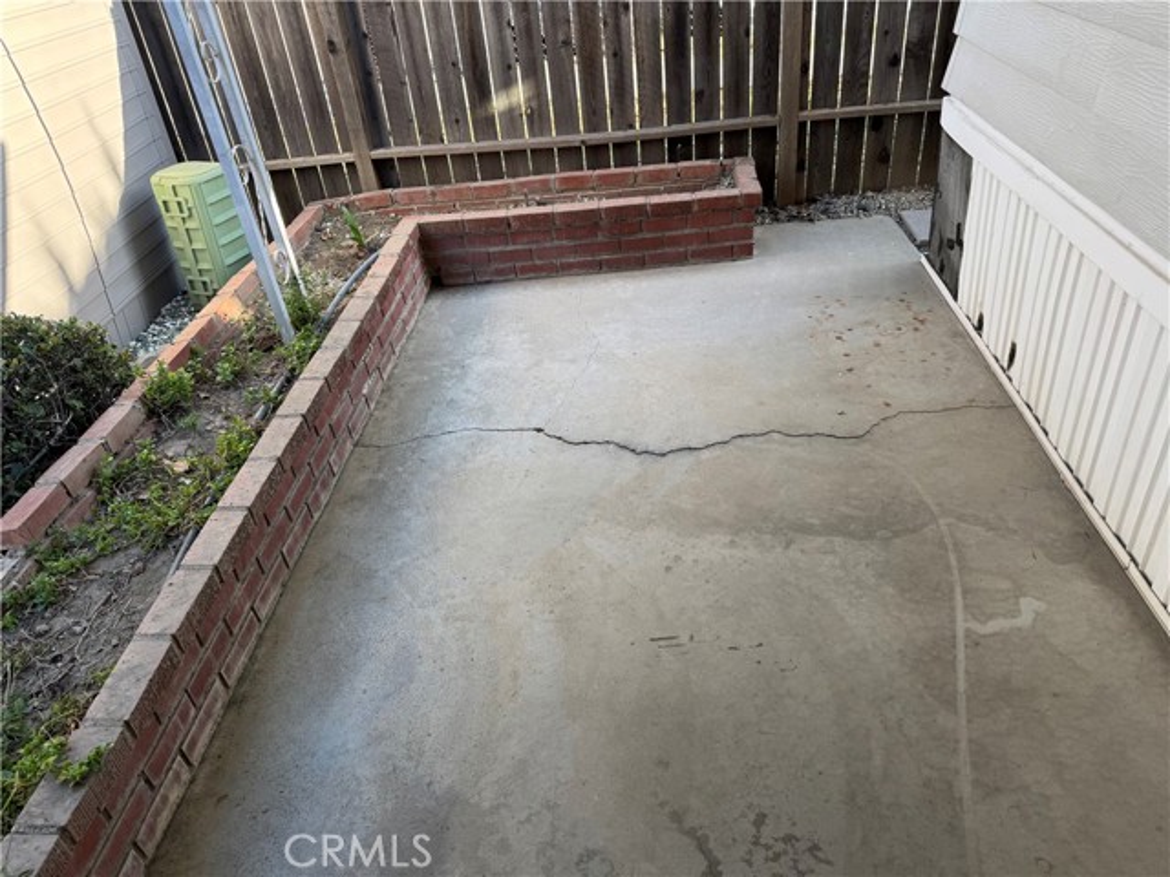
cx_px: 585
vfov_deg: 56.8
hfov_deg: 71.6
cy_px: 438
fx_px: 811
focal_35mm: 24
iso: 64
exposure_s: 1/242
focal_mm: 6.76
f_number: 1.78
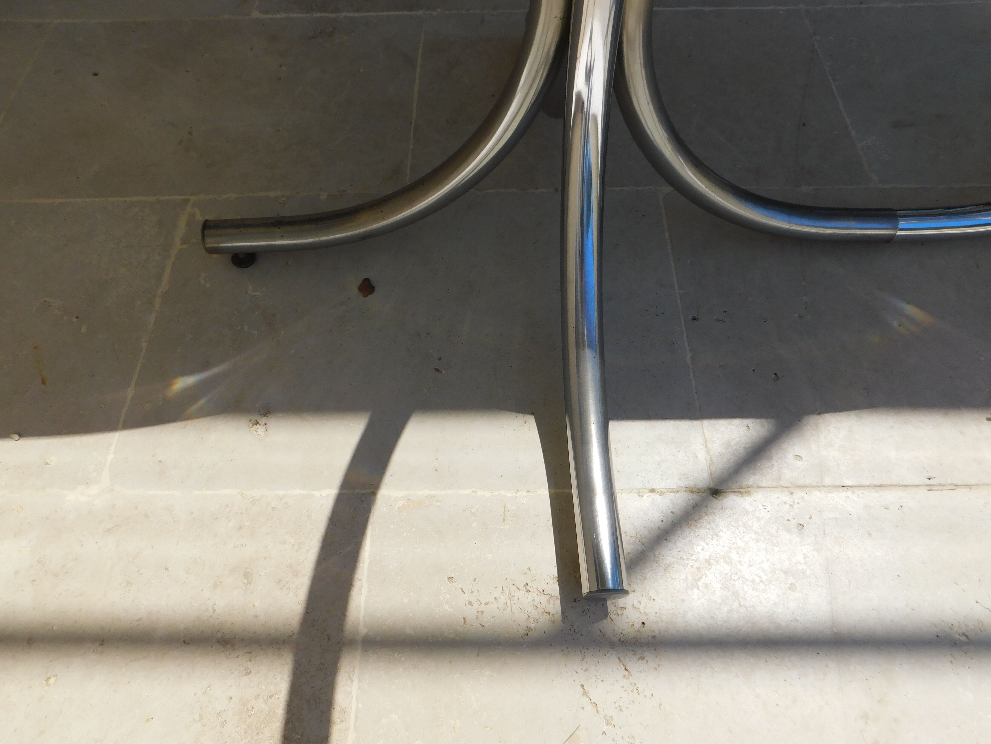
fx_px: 658
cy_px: 372
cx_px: 496
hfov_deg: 73.9
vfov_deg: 58.9
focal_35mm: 23
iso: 125
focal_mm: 4
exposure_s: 1/1000
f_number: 3
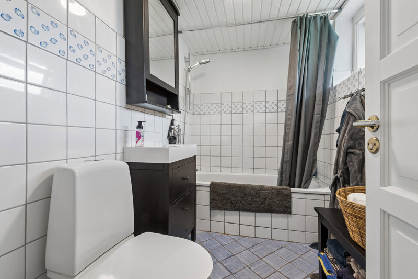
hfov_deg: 100.4
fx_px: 174
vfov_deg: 77.3
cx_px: 209
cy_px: 140
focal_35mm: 15
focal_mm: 15
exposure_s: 1/5
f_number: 11
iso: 200
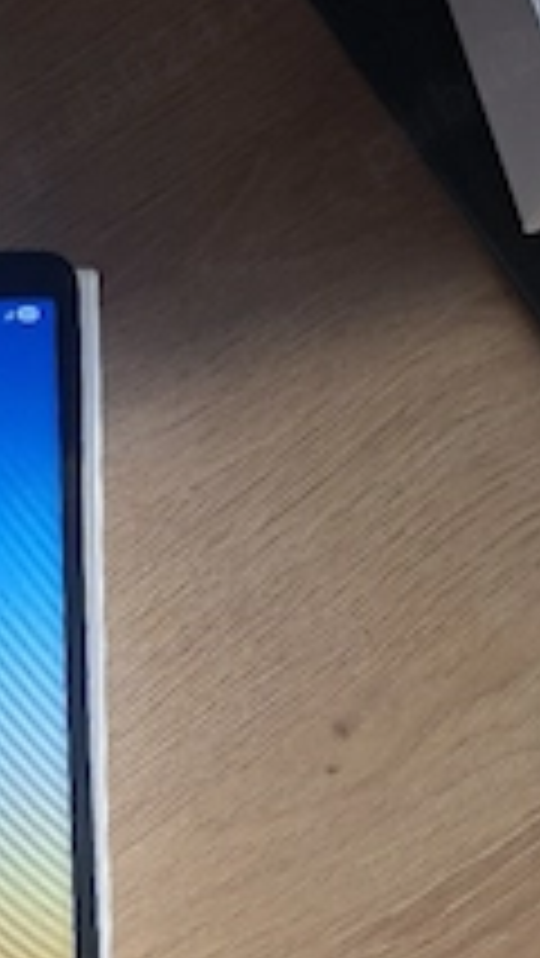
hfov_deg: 23.3
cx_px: -108
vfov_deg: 41.0
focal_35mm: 47
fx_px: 1195
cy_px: 823
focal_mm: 5.54
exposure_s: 1/50
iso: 250
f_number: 1.8
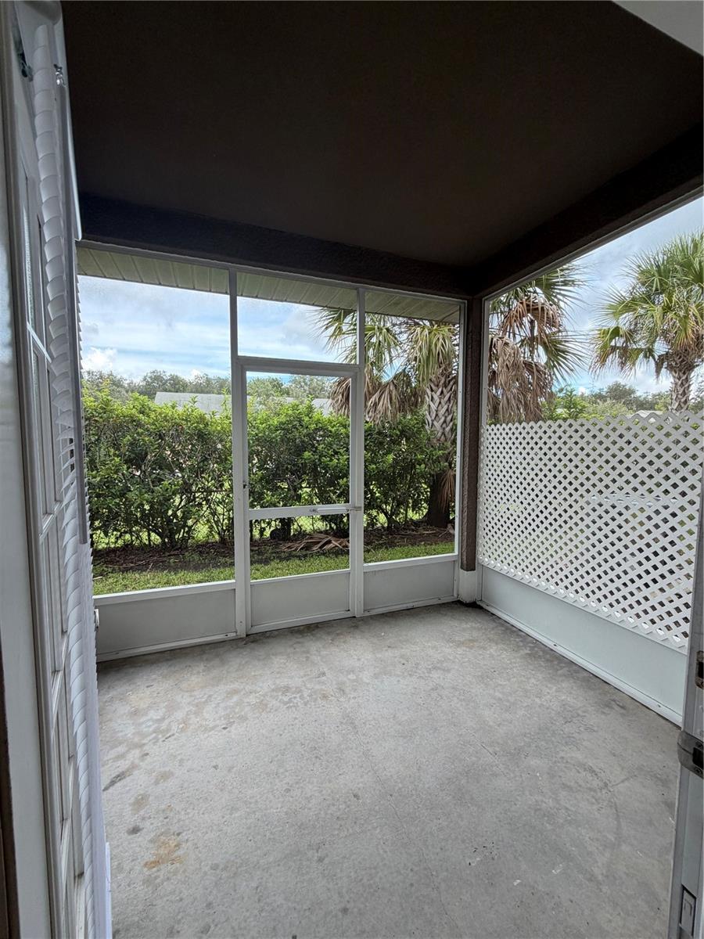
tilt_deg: -3.7
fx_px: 380
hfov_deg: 85.7
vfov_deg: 102.1
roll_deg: +0.2
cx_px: 352
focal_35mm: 14
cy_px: 470
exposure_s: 1/121
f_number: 2.2
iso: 64
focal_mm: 2.22
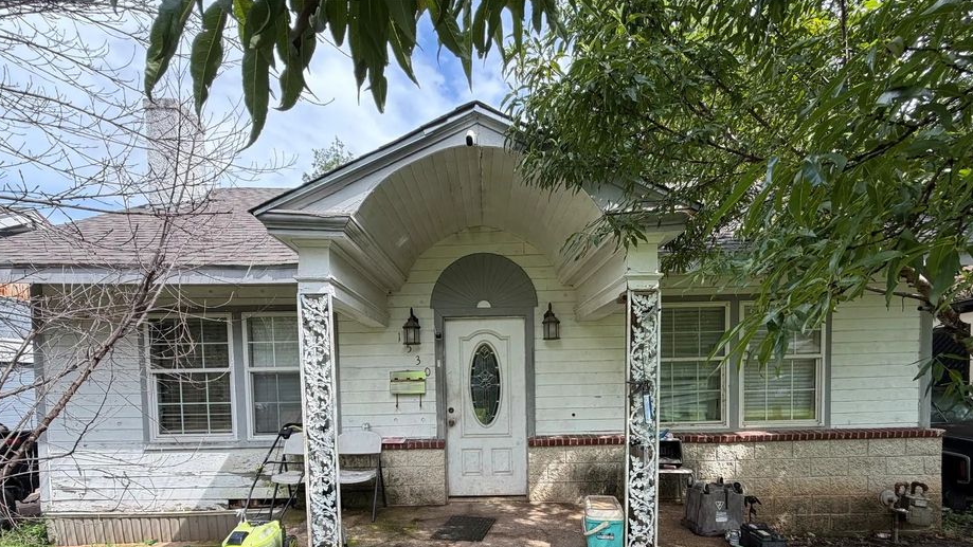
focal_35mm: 17
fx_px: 439
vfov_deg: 60.8
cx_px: 495
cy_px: 402
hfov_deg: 95.9
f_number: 2.2
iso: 64
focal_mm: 2.22
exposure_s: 1/479
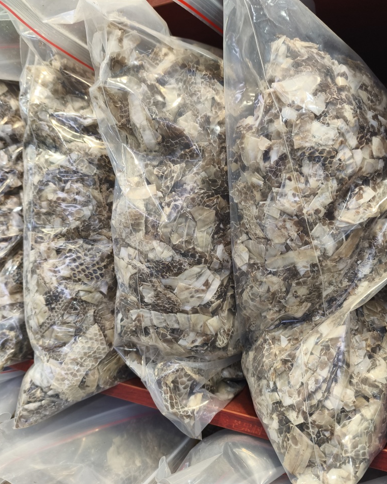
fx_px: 358
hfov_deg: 56.8
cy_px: 249
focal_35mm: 25
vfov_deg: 68.1
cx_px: 192
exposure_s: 1/100
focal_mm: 5.84
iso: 320
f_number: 1.6
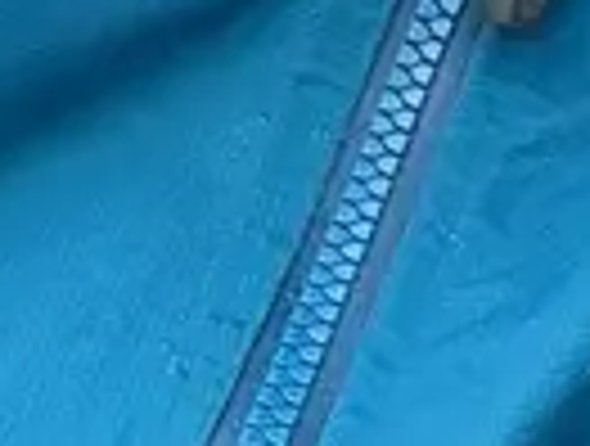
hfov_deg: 9.6
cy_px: -1135
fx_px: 2991
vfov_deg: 7.1
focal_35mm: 175
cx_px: 1531
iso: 32
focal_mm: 2.69
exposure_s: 1/172
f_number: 1.9
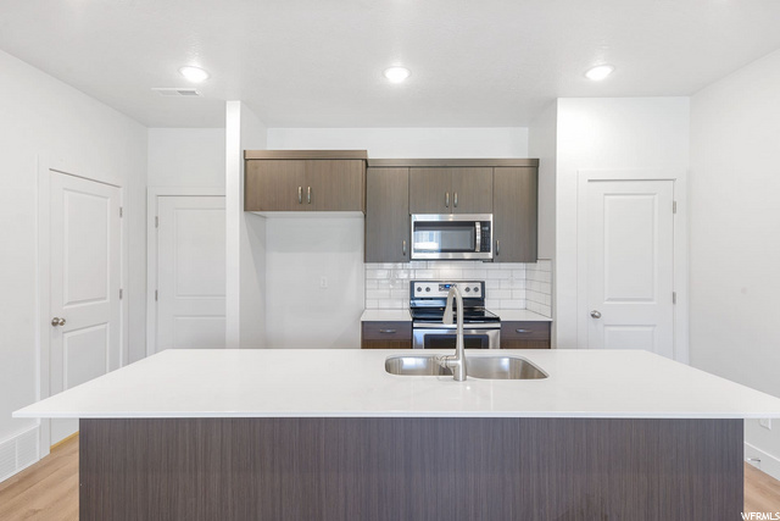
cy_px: 260
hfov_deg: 90.0
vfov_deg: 67.4
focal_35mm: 18
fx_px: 390
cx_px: 390
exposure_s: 1.3
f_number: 8
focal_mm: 18
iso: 31
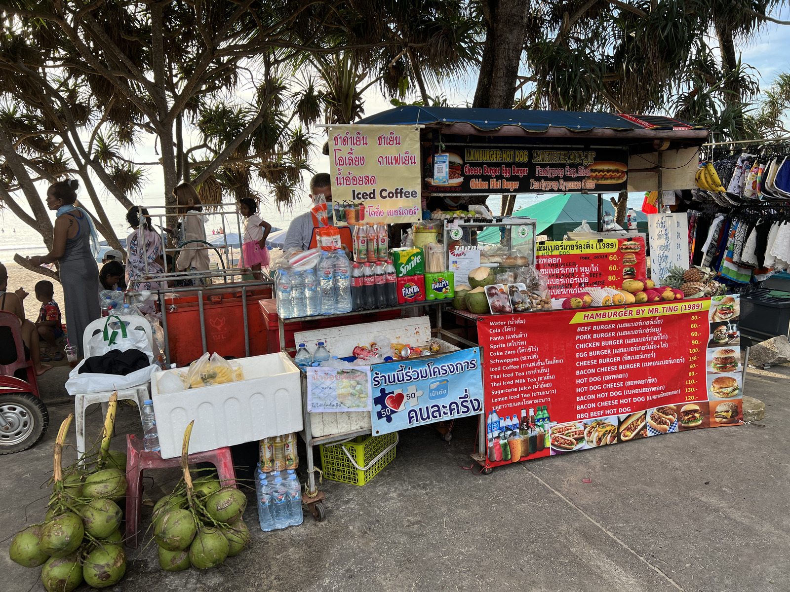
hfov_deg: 67.3
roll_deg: +2.1
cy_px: 296
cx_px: 395
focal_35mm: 26
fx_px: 593
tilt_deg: -10.5
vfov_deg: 53.1
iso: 50
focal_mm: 5.7
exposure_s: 1/853
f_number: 1.5
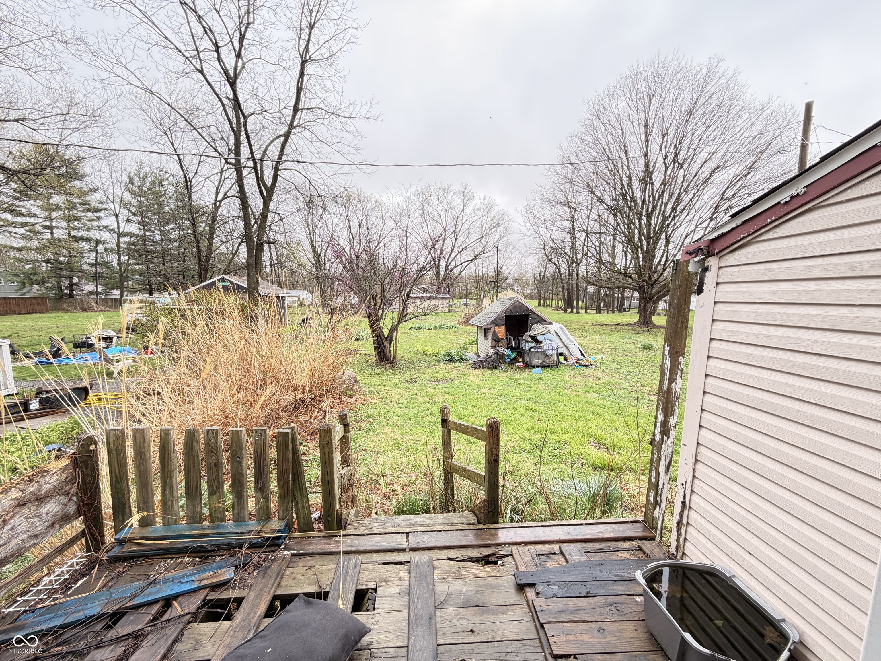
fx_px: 356
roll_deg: -1.3
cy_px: 330
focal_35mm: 14
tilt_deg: -7.4
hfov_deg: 102.1
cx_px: 440
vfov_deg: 85.7
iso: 50
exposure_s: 1/123
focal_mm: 2.22
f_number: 2.2
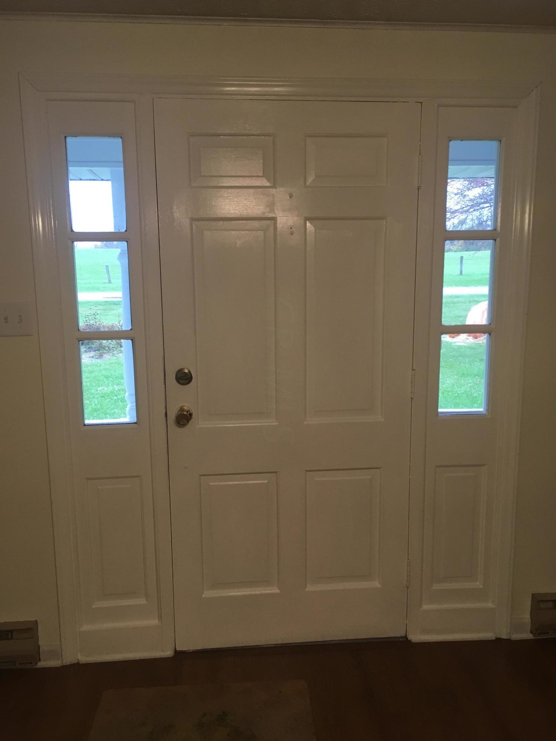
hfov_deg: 48.2
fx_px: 621
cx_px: 278
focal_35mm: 29
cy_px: 370
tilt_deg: -10.0
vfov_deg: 61.7
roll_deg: +1.8
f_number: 2.2
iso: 50
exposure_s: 1/33
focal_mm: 4.15
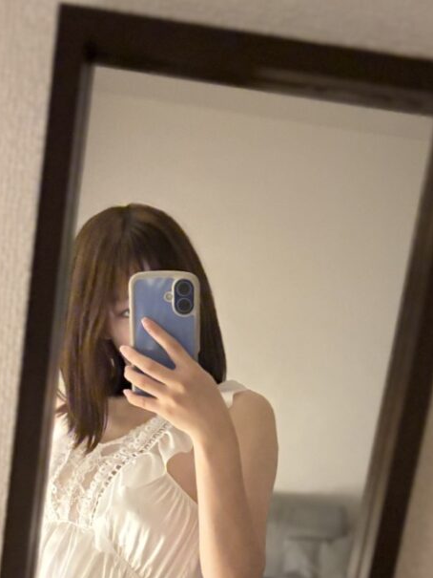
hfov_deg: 32.8
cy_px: 443
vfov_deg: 41.5
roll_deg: -8.6
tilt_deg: -14.3
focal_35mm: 44
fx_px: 734
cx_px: 190
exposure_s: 1/15
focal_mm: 5.96
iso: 2500
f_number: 1.6
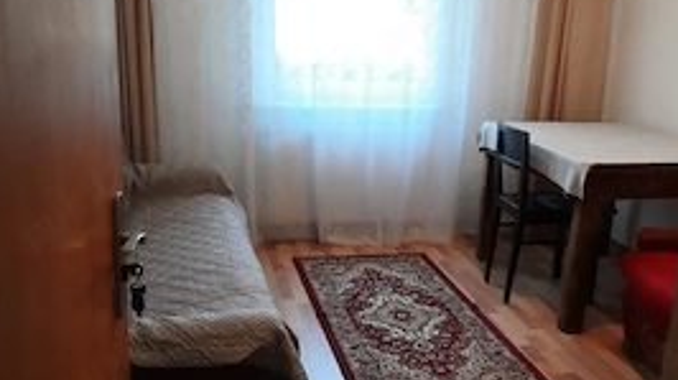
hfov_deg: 49.4
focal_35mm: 41
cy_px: 227
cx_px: 372
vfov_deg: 28.9
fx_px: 736
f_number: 2
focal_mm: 4.6
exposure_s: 1/50
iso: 200
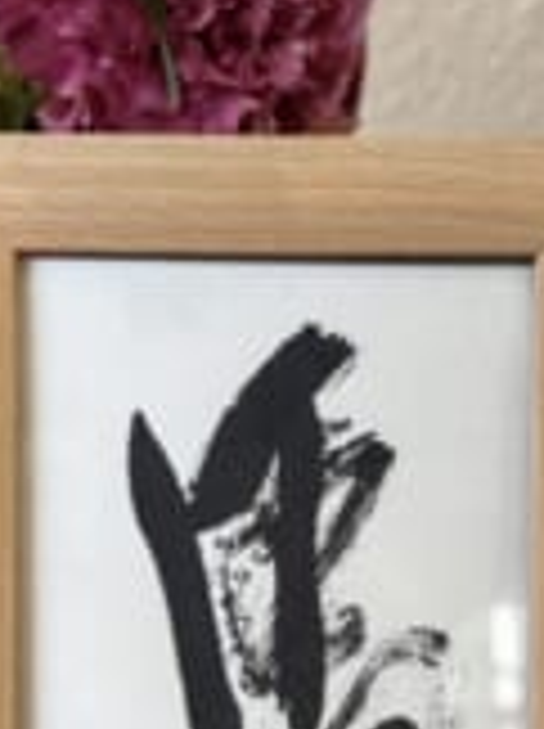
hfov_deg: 24.3
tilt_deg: -22.1
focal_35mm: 60
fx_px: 1261
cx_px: 292
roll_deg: -0.5
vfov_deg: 32.1
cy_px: 452
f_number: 1.6
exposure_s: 1/121
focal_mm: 5.96
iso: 80
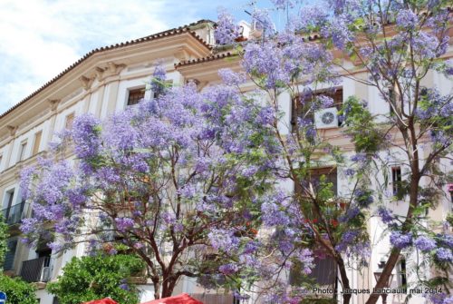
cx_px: 226
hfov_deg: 44.9
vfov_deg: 30.9
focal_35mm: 44
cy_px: 152
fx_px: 548
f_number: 6.3
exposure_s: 1/160
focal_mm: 29
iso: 100
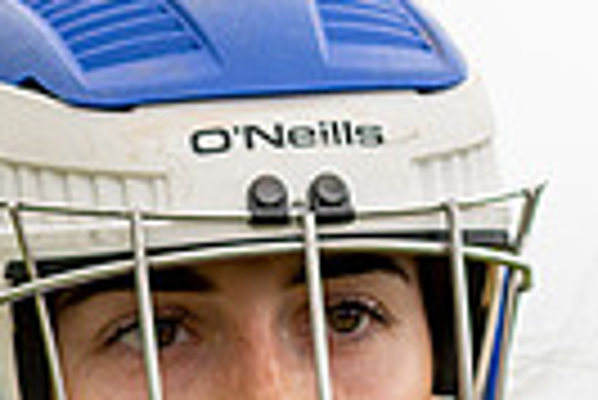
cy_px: 636
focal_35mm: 1964
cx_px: 171
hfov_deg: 1.0
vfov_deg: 0.7
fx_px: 32659
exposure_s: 1/1000
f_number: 2.8
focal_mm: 300
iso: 100
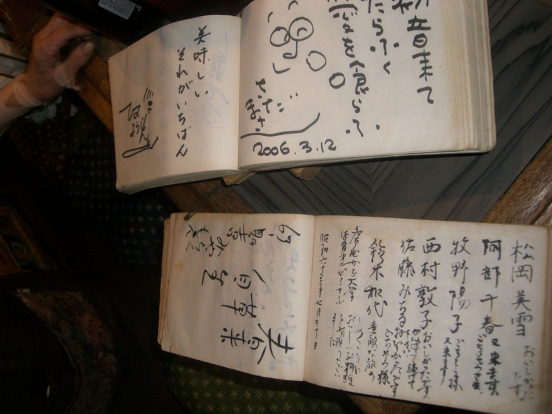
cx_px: 276
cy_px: 207
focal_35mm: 38
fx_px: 606
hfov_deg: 49.0
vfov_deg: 37.7
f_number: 2.7
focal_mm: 6.2
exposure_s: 1/60
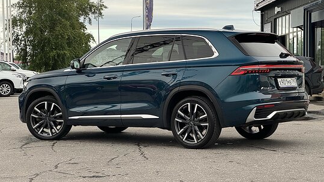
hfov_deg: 25.0
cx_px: 160
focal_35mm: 85
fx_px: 730
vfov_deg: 14.2
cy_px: 78
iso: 40
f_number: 2.8
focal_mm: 9
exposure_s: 1/99
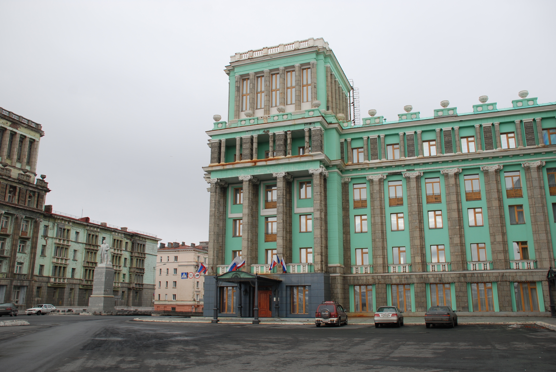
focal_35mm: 30
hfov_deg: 61.9
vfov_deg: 43.7
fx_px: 464
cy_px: 186
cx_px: 278
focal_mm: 20
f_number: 6.3
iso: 100
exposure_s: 1/160
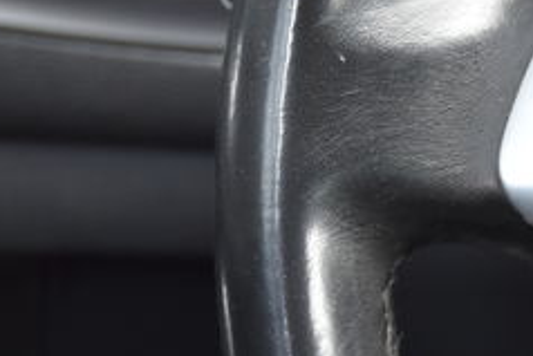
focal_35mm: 214
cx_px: 690
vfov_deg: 6.4
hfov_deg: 9.4
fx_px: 3170
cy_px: 254
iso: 560
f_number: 4.2
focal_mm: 34
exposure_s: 1/60
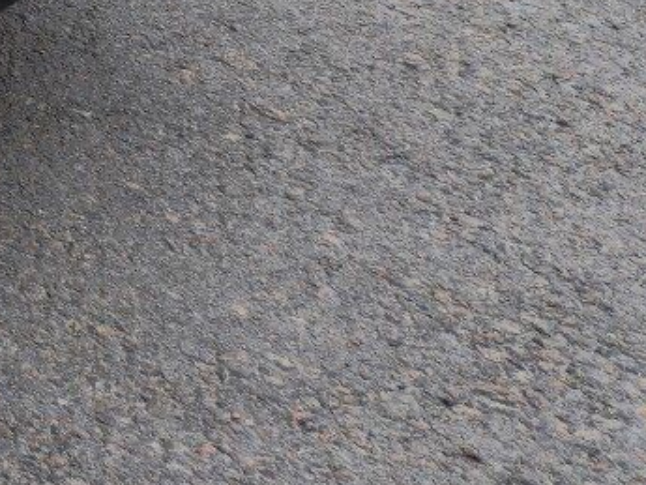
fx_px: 2427
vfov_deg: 10.1
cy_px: -626
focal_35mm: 130
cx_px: -1163
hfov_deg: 11.1
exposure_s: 1/955
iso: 25
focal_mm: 5.4
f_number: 1.8
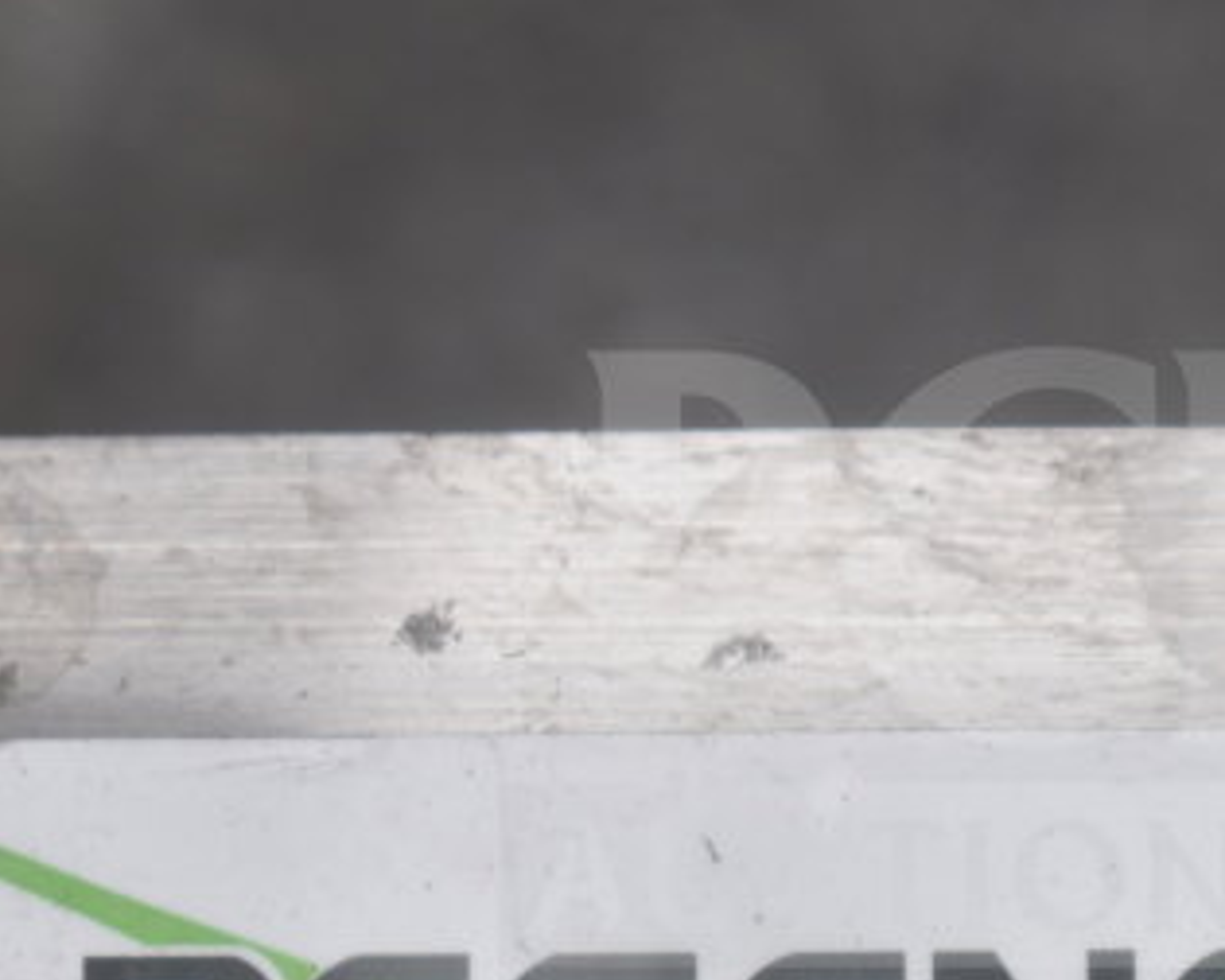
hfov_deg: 12.8
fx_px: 5435
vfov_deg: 10.3
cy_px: 659
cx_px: 933
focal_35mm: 150
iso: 200
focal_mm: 55
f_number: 6.3
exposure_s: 1/160
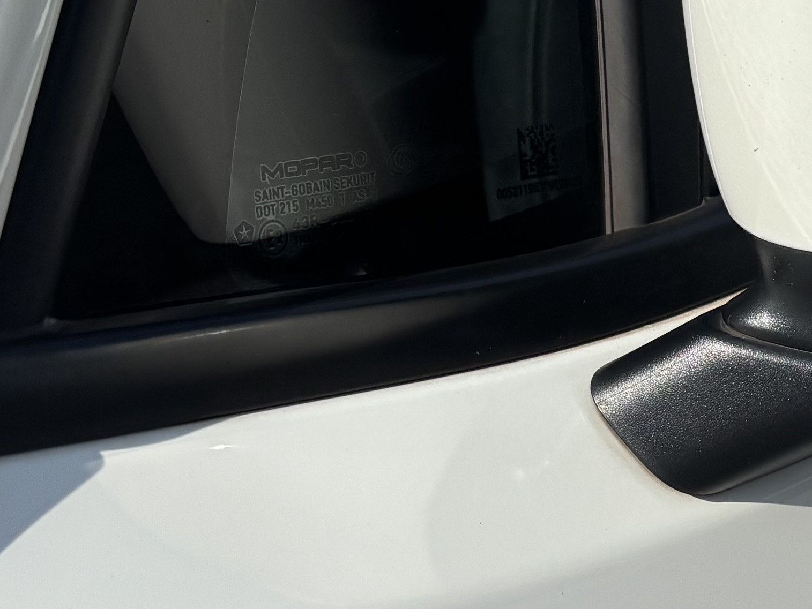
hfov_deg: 18.1
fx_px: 2299
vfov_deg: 15.1
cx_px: 1182
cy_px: 197
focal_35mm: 98
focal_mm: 5.96
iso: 50
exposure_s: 1/4630
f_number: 1.6
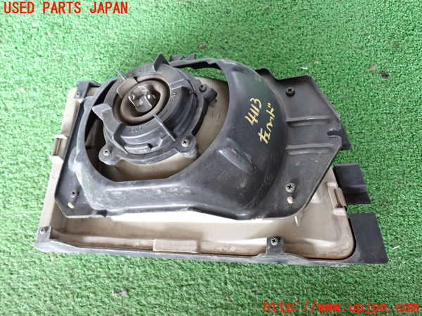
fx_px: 439
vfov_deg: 39.7
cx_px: 211
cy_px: 158
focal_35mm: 36
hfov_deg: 51.4
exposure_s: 1/40
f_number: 2.5
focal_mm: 6.37
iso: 640
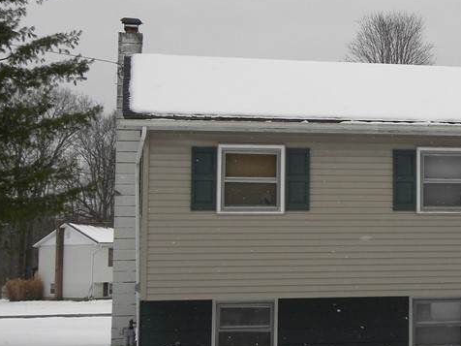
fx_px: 1318
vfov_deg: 14.9
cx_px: 476
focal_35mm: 99
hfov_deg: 19.2
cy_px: 126
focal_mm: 8.2
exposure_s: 1/202
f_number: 4
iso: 64
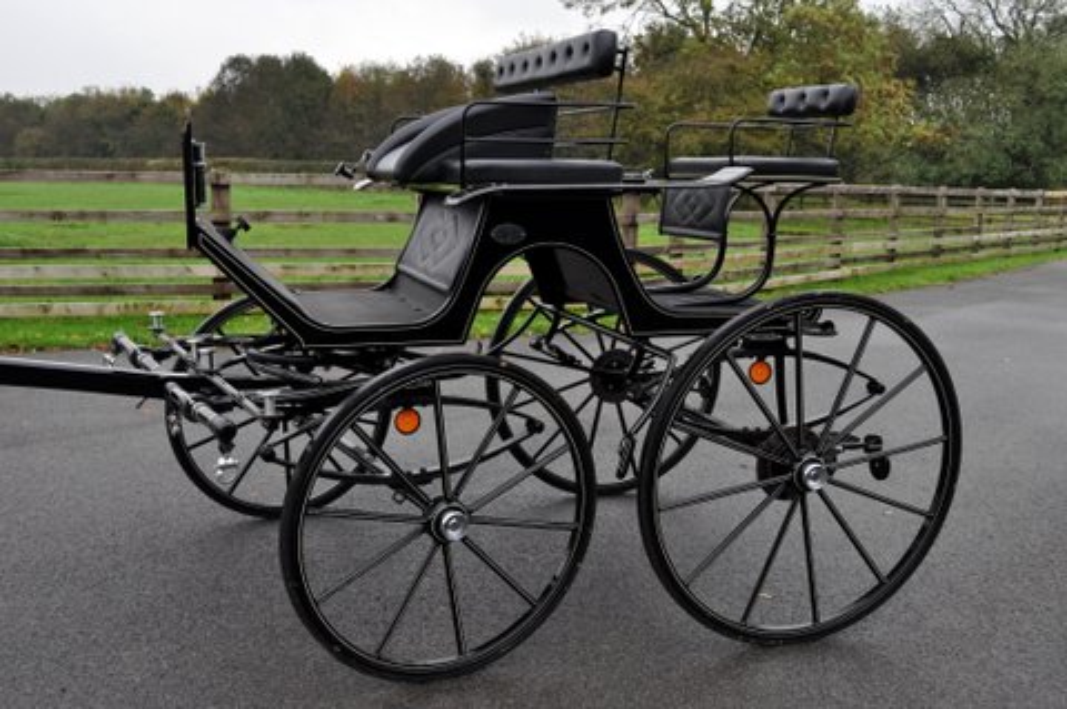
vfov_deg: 36.8
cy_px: 354
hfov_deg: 53.2
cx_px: 534
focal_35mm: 36
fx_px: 1066
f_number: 5.6
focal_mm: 24
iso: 400
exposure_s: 1/125
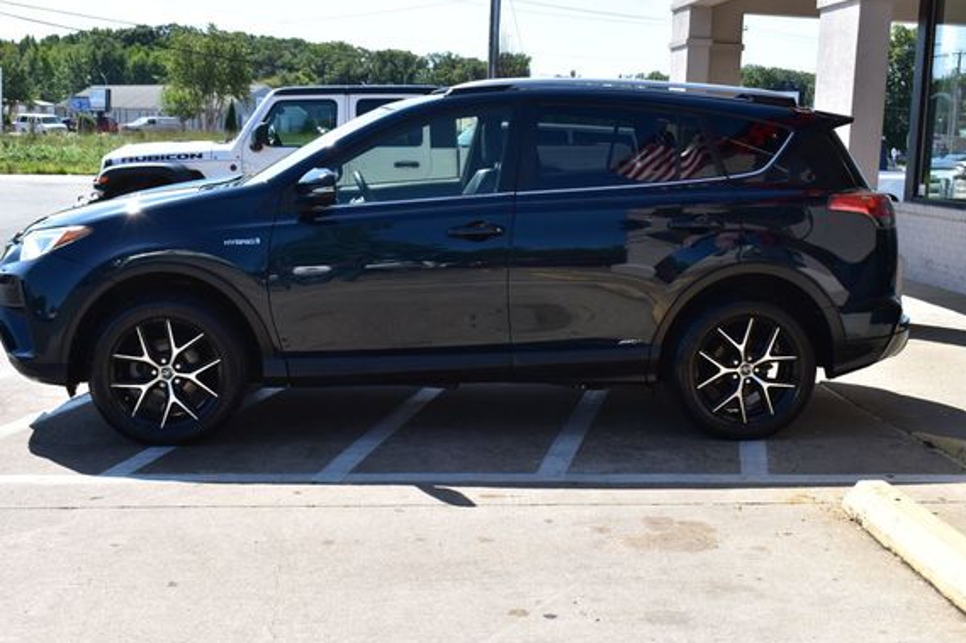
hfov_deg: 43.1
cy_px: 317
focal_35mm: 46
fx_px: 1222
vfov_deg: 29.5
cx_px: 462
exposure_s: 1/320
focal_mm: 27
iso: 400
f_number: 11
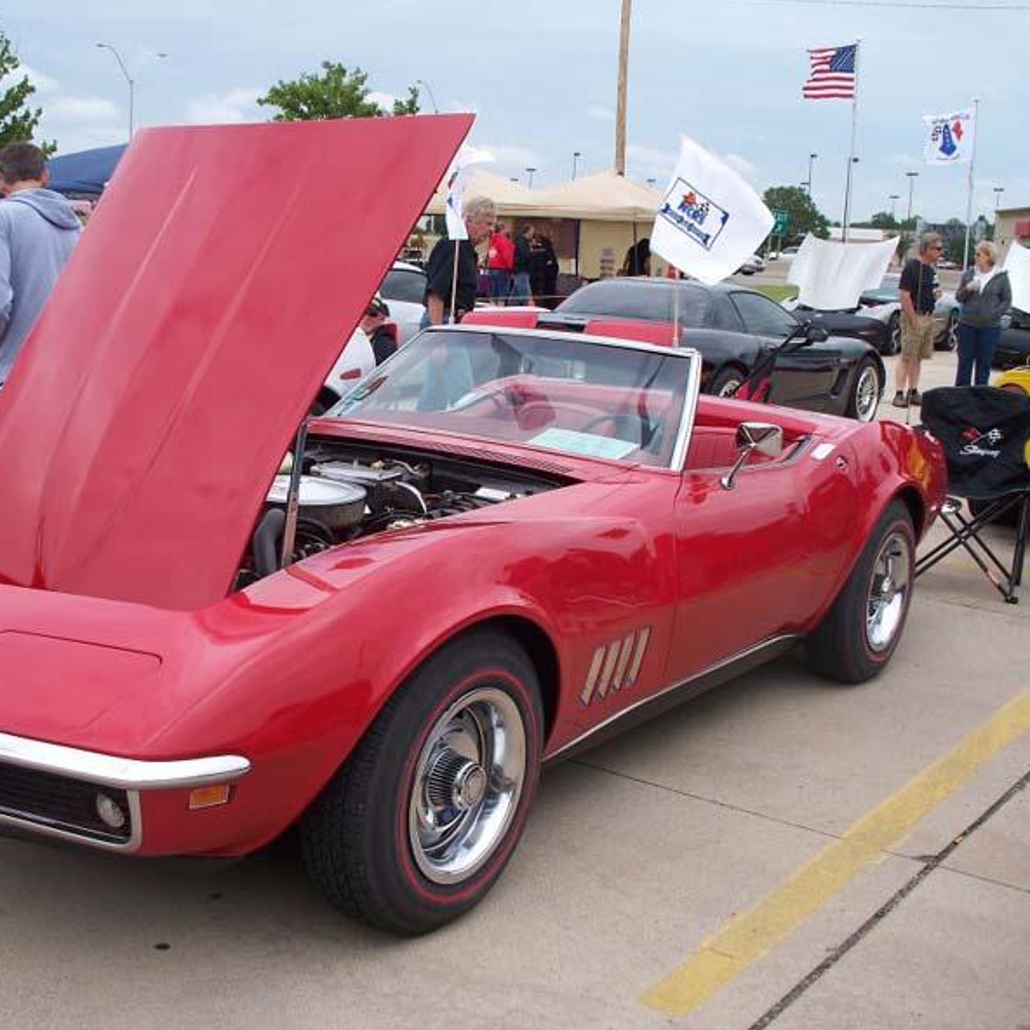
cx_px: 393
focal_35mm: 43
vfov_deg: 39.2
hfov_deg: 38.9
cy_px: 518
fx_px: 1448
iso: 64
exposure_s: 1/640
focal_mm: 7.5
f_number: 2.8
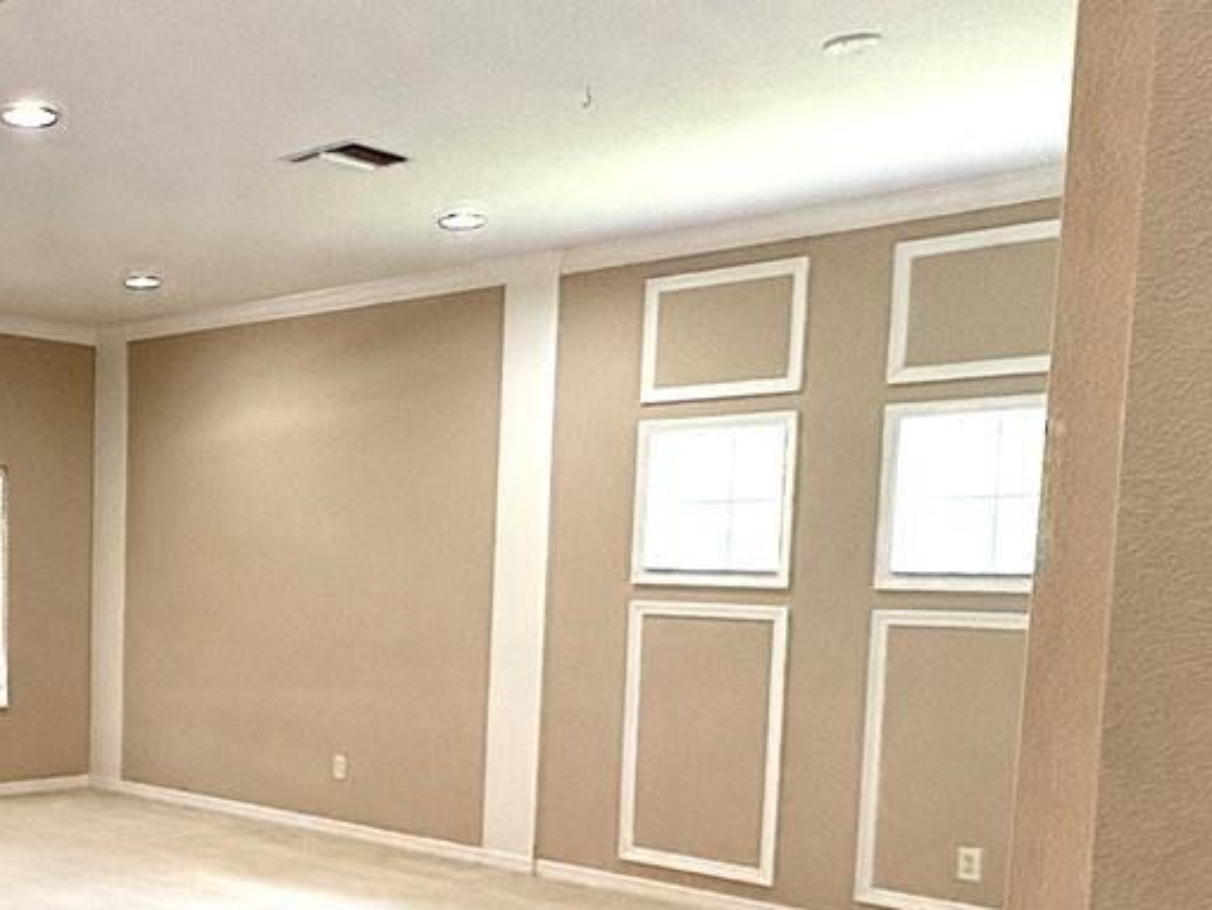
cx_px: 107
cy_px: 705
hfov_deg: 39.6
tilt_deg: -5.0
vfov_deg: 32.1
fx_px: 1541
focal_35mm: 44
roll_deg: -2.1
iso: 160
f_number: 2.2
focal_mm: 2.22
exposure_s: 1/120
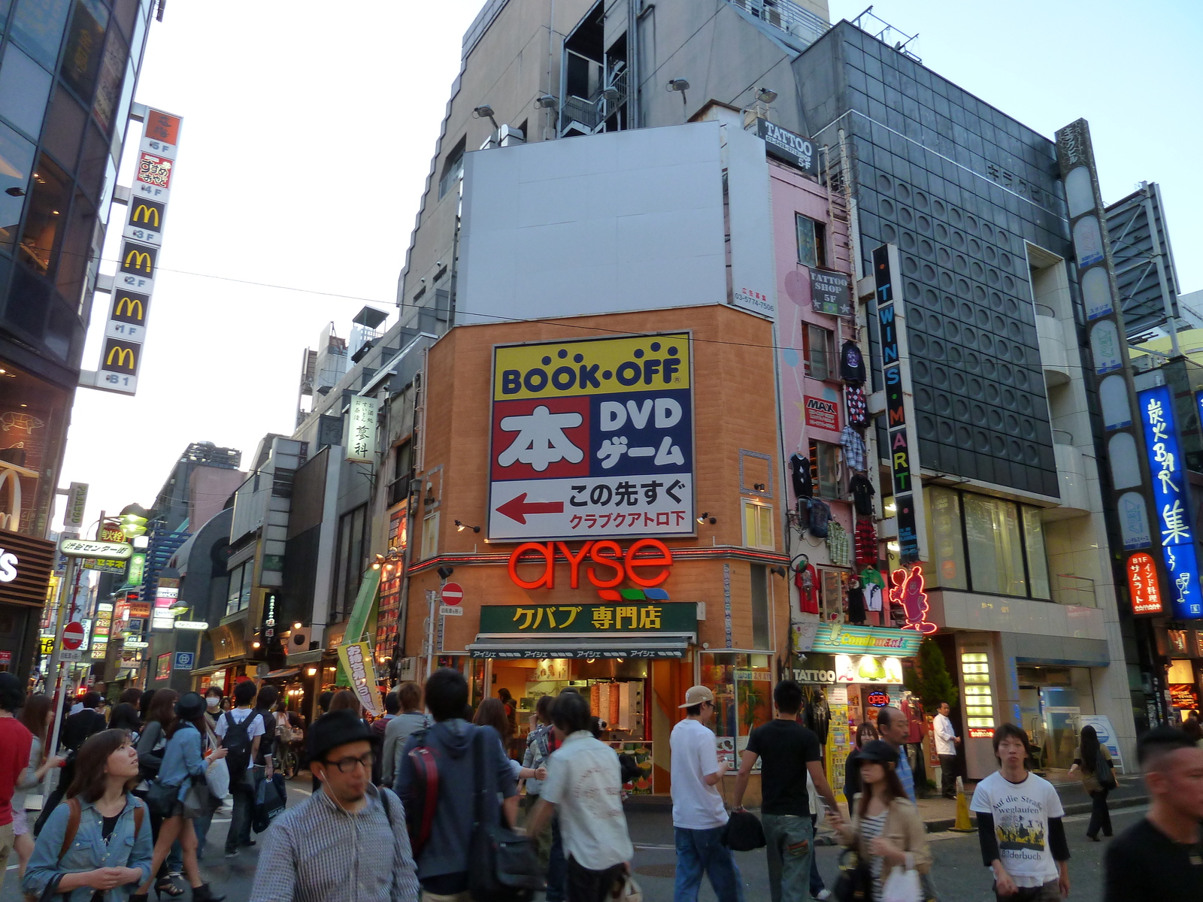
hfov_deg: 69.4
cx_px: 602
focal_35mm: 25
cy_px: 451
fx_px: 869
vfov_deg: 54.9
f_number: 3.3
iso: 160
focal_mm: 4.1
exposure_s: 1/30
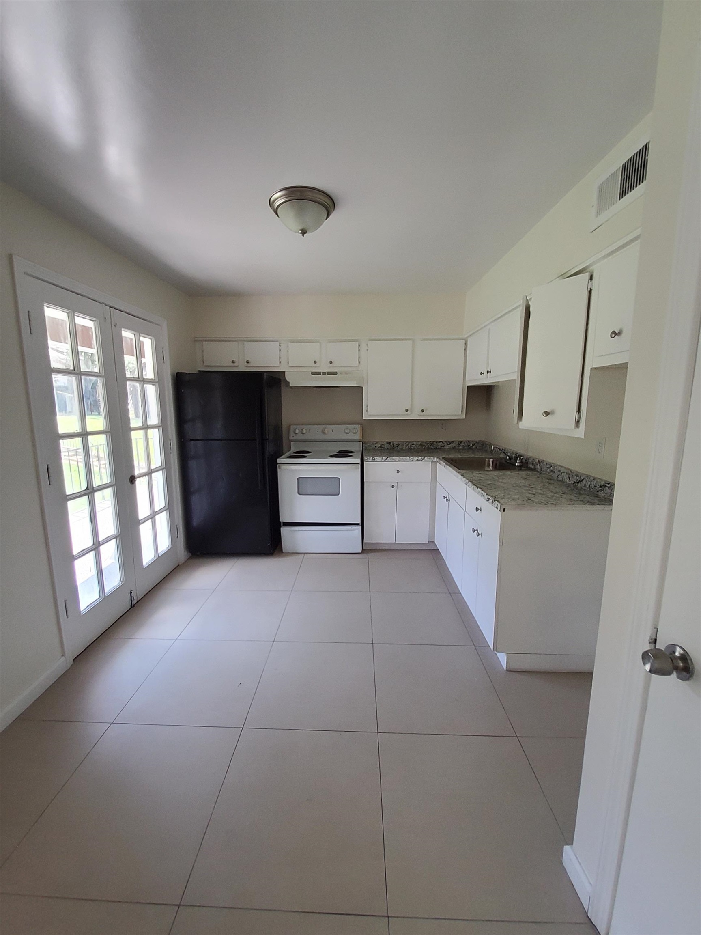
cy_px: 468
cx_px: 350
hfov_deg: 89.9
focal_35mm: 13
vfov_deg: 106.2
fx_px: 351
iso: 100
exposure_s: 1/60
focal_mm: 1.13
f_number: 2.2
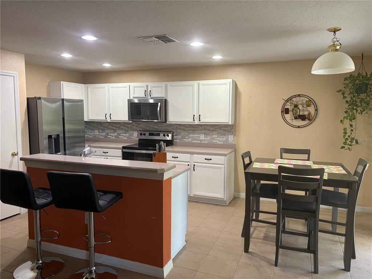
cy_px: 140
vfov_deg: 53.1
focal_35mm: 26
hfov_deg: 67.3
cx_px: 186
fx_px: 279
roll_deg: -0.1
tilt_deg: -5.0
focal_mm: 5.96
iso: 160
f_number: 1.6
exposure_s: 1/60
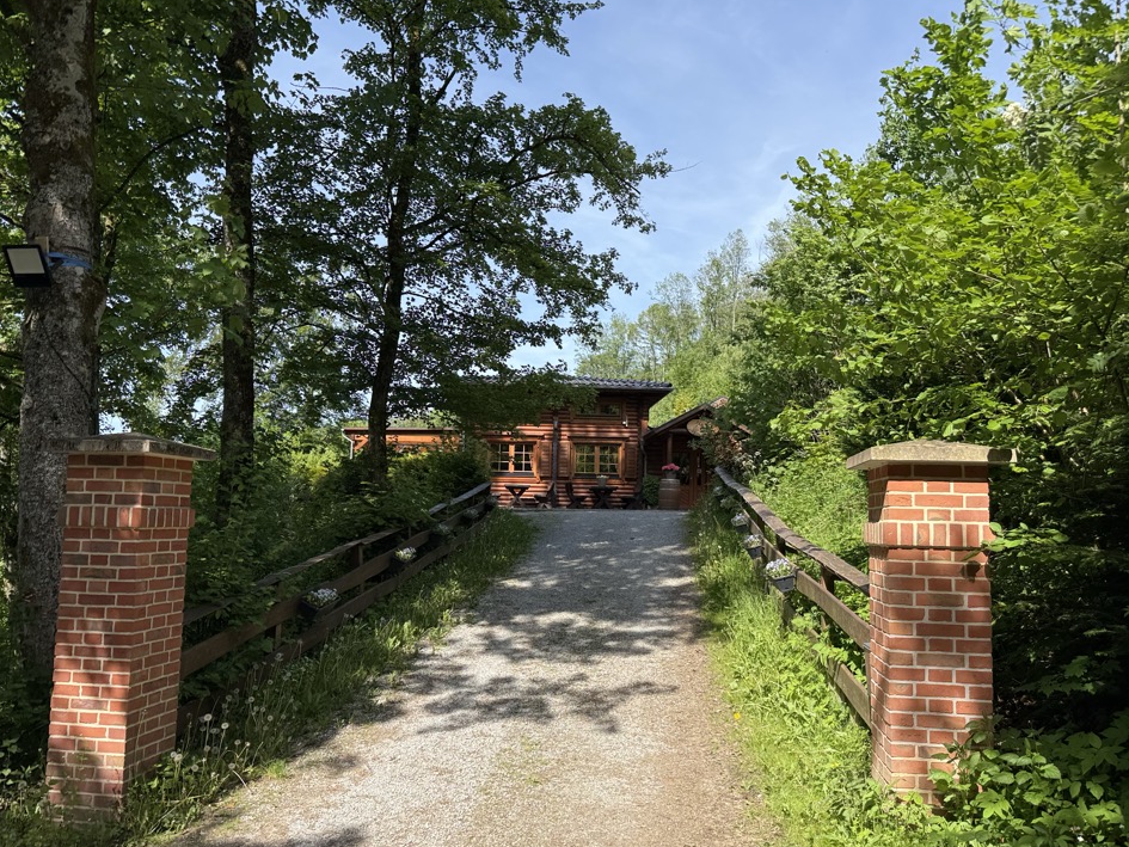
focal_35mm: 26
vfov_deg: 53.1
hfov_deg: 67.3
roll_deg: -1.1
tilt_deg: +4.0
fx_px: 848
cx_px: 583
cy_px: 441
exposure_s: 1/1855
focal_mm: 6.76
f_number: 1.78
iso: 80
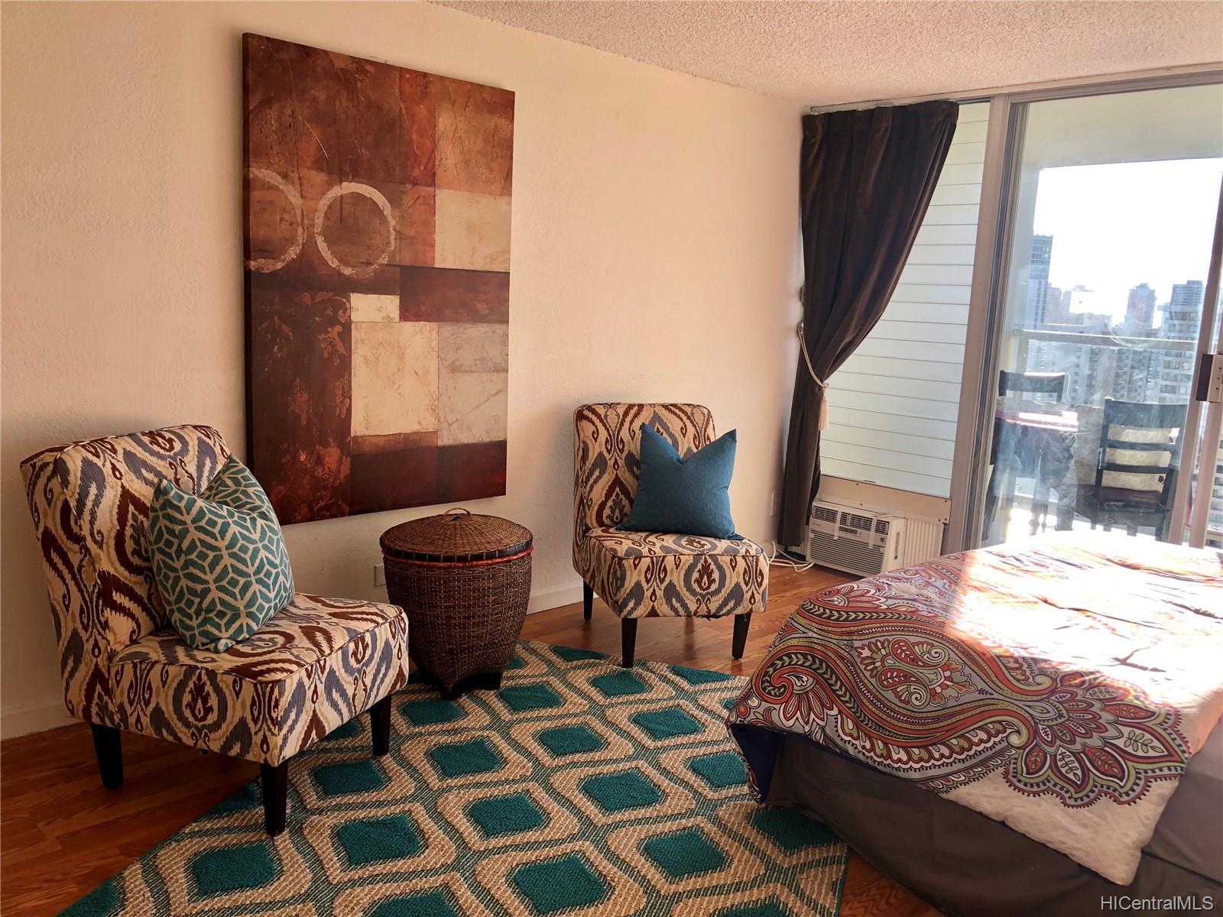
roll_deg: -1.7
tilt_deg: -9.1
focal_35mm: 28
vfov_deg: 49.7
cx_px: 612
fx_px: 989
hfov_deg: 63.4
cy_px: 458
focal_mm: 4
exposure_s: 1/142
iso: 20
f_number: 1.8
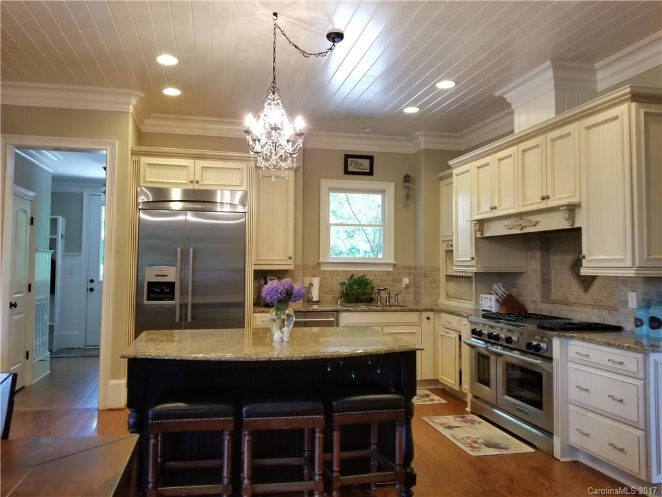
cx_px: 331
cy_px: 248
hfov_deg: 67.3
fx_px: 497
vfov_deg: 53.1
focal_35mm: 26
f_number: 1.7
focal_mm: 4.25
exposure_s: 1/40
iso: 160
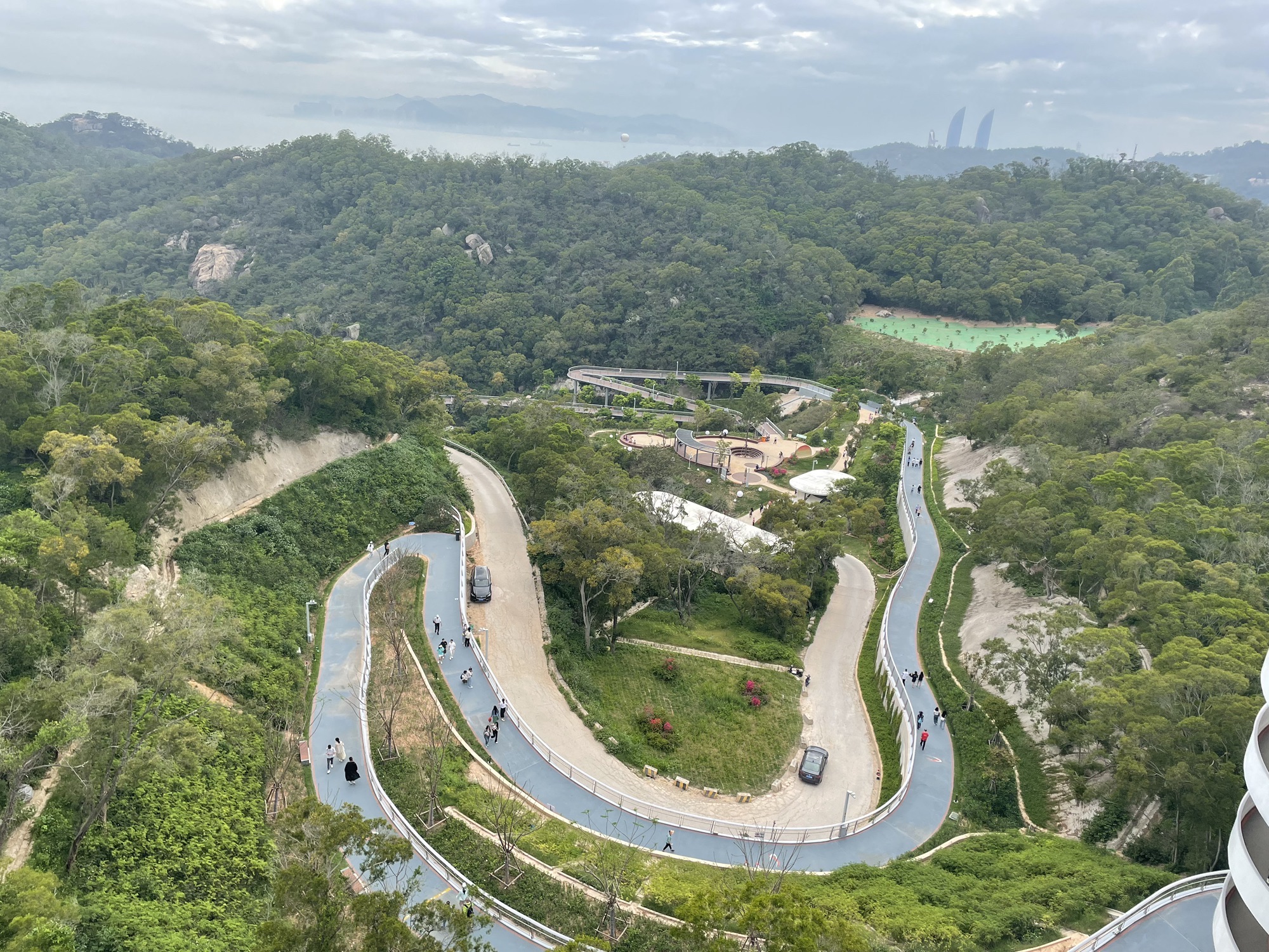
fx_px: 953
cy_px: 476
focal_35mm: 26
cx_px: 634
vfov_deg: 53.1
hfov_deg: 67.3
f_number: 1.6
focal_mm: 4.2
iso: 32
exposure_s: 1/988
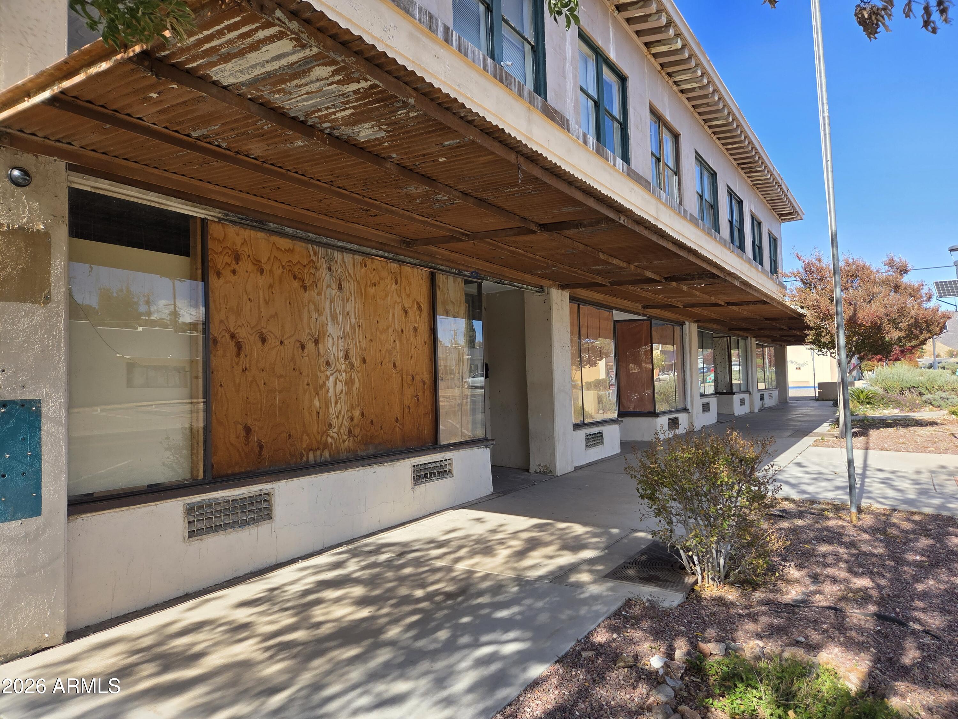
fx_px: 637
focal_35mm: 23
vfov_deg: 58.9
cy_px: 360
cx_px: 479
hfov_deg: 73.9
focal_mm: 5.4
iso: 80
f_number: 1.8
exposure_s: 1/1989
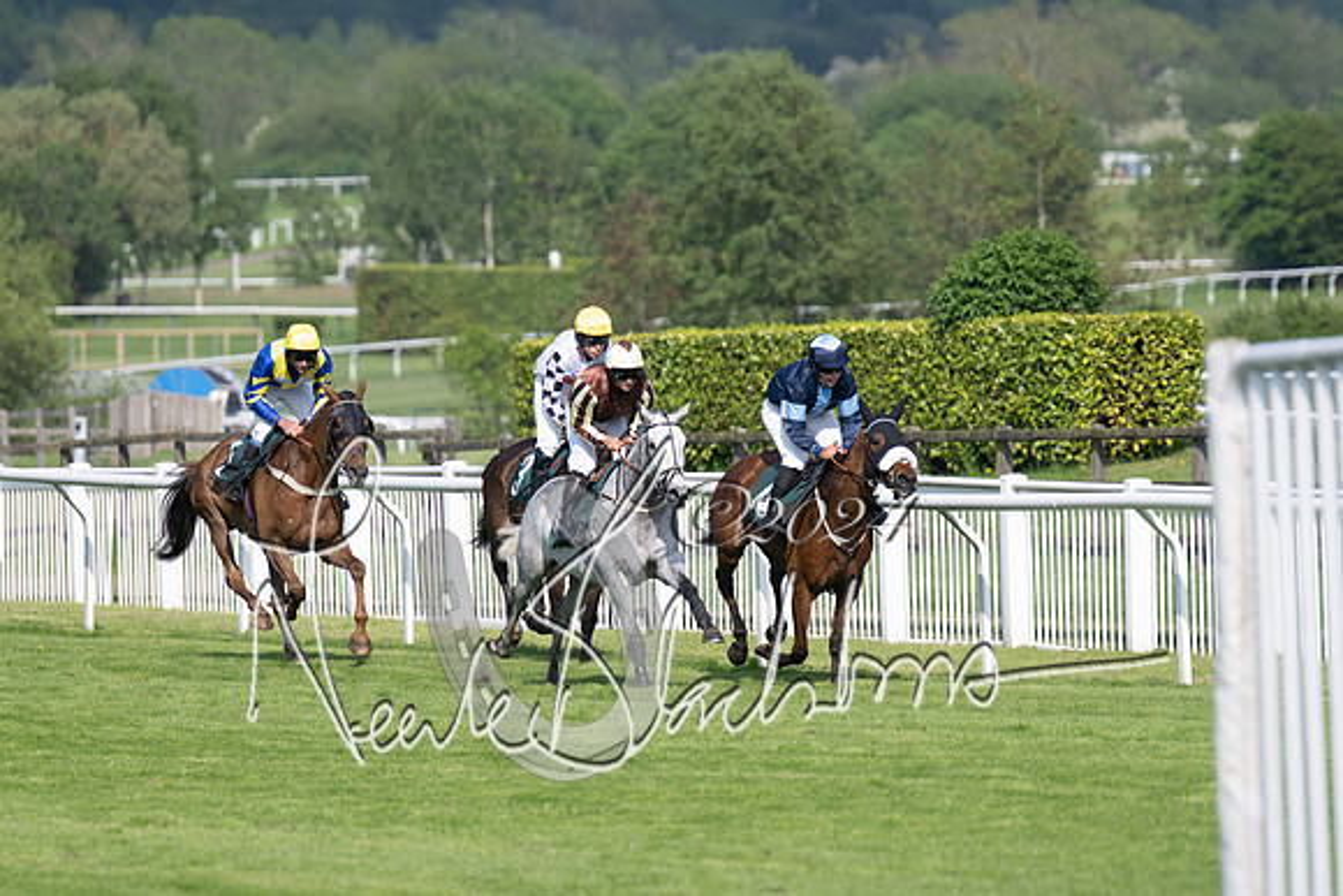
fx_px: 13433
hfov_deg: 5.7
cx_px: 672
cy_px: 448
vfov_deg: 3.8
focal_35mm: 360
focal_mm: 240
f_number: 4
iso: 400
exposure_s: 1/4000
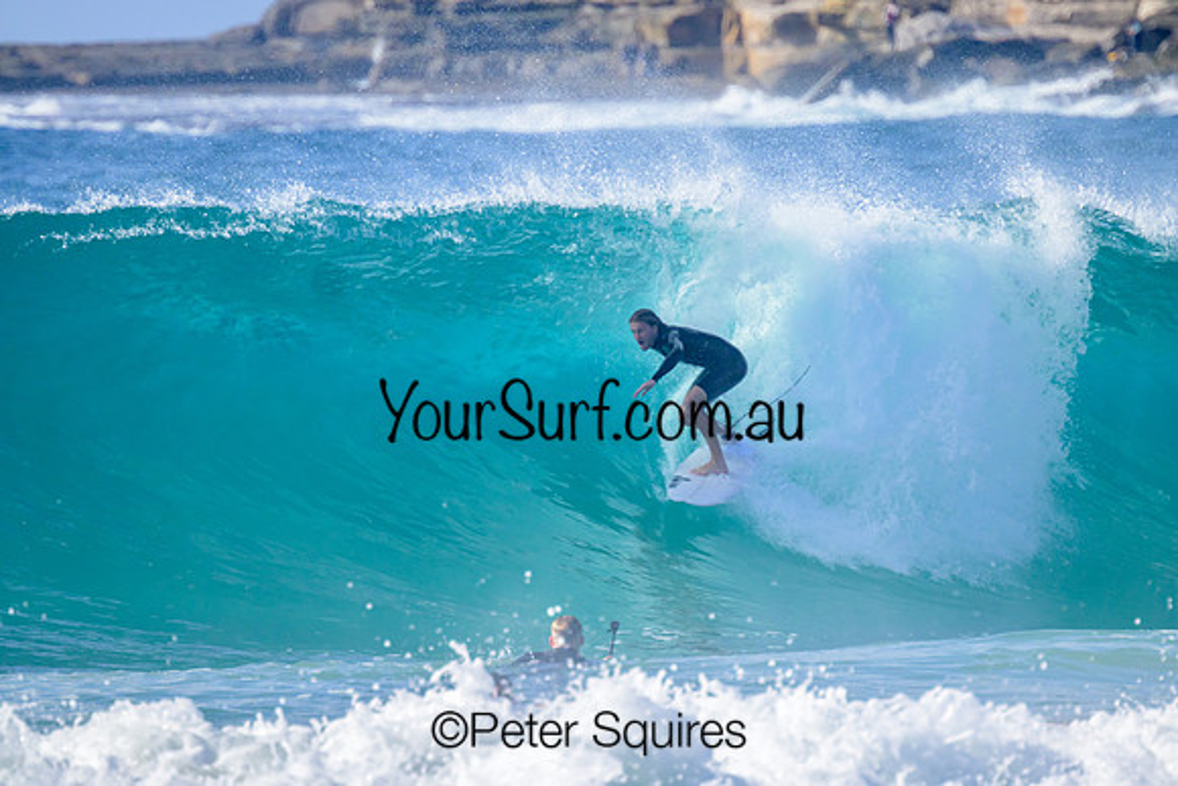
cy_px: 393
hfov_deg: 2.5
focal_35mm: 820
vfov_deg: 1.7
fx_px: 26851
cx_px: 589
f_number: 11
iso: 1250
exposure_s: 1/2000
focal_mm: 800
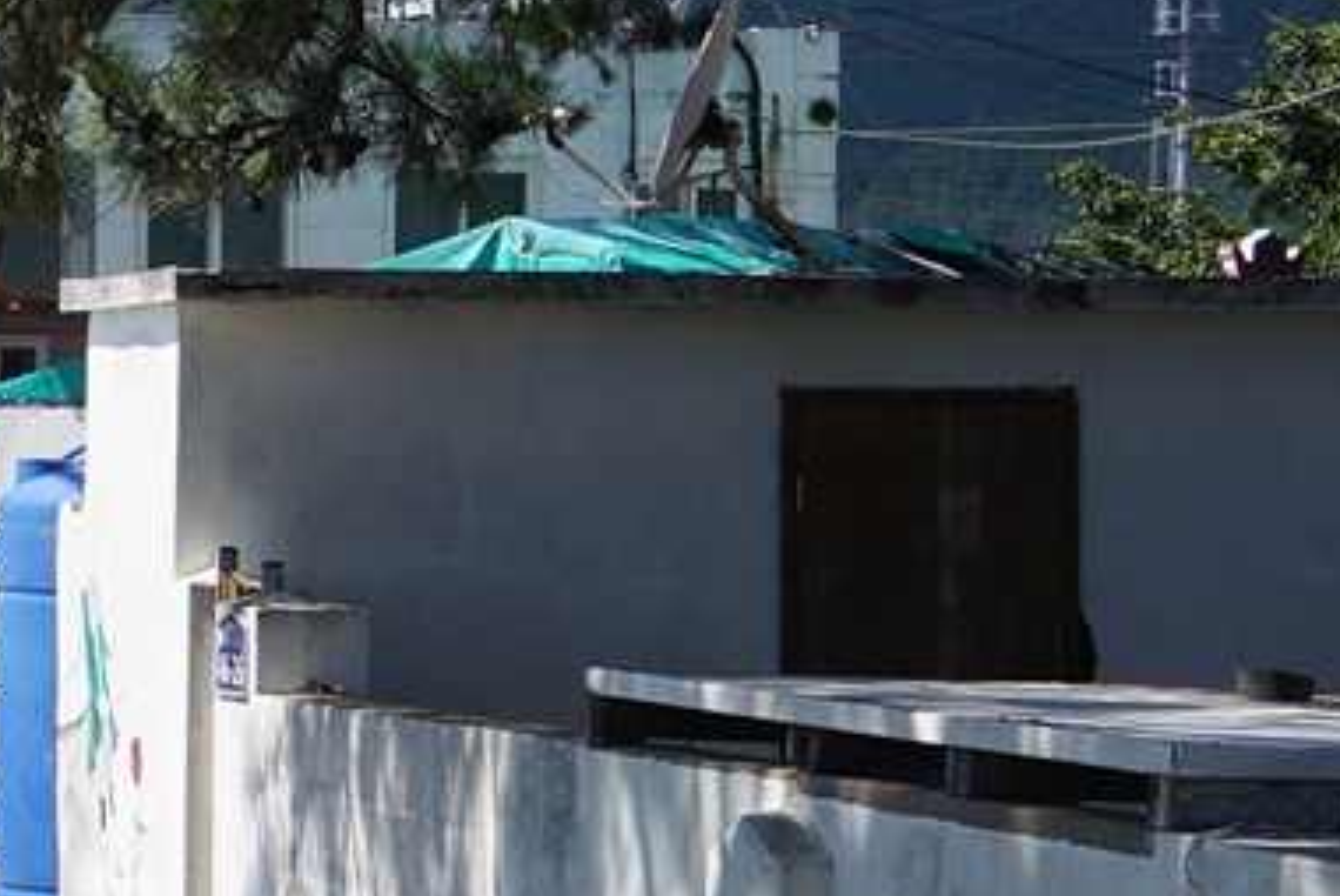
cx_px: -1714
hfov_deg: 10.0
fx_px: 6854
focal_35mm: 184
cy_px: 409
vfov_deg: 7.5
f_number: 10
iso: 100
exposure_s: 1/125
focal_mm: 35
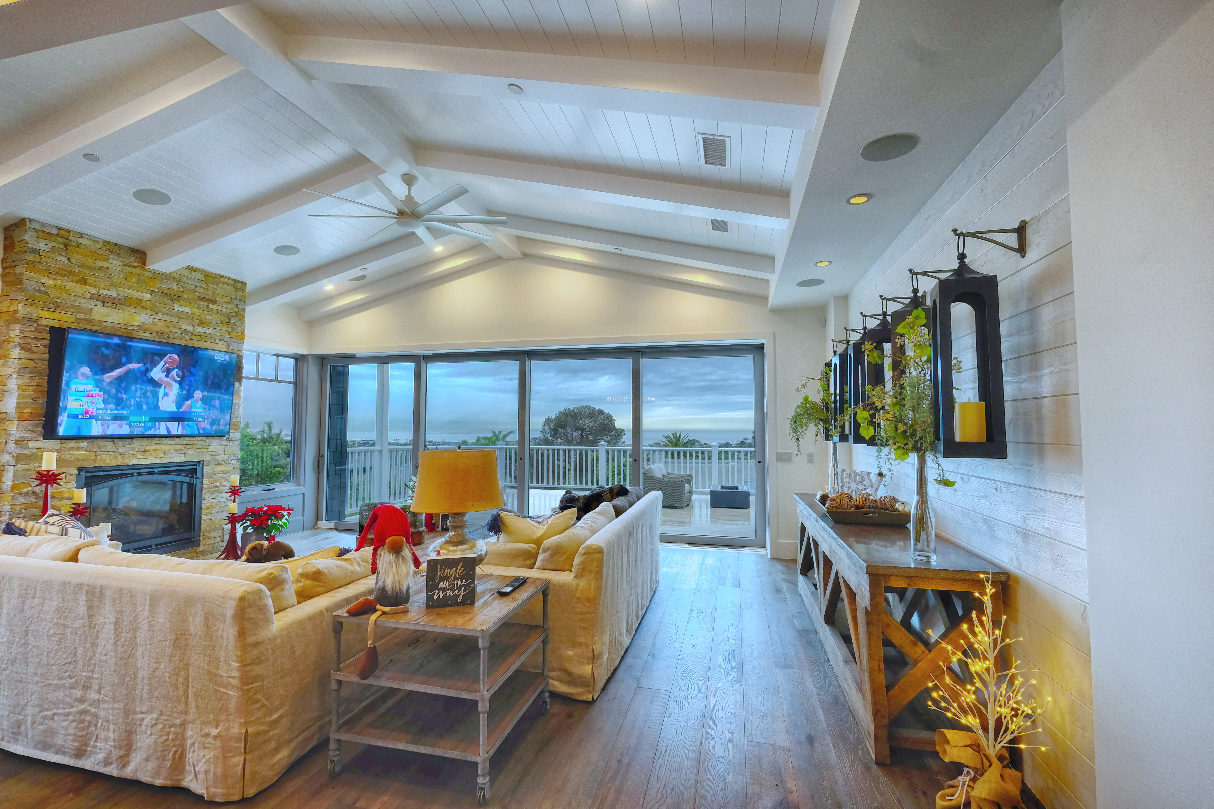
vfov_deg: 77.3
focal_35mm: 15
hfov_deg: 100.4
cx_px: 607
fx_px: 506
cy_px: 404
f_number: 10
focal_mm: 10
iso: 800
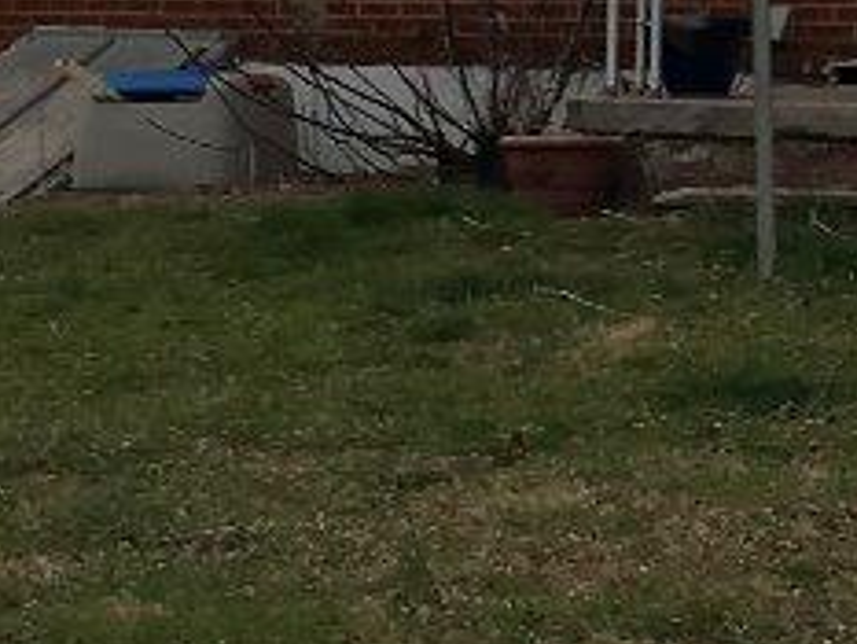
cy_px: 29
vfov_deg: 8.3
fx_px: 4434
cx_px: 813
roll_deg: -1.8
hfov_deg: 11.0
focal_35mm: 179
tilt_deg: +0.5
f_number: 2.2
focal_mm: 4.15
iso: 25
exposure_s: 1/373
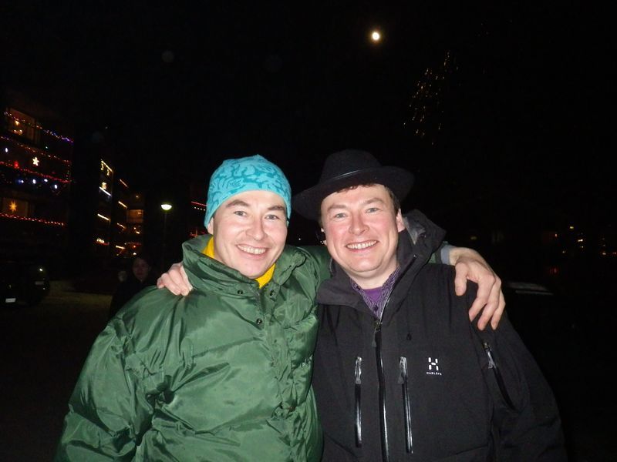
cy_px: 231
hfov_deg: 63.4
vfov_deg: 49.7
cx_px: 308
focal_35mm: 28
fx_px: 499
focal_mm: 5
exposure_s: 1/45
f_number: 3.5
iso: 1600
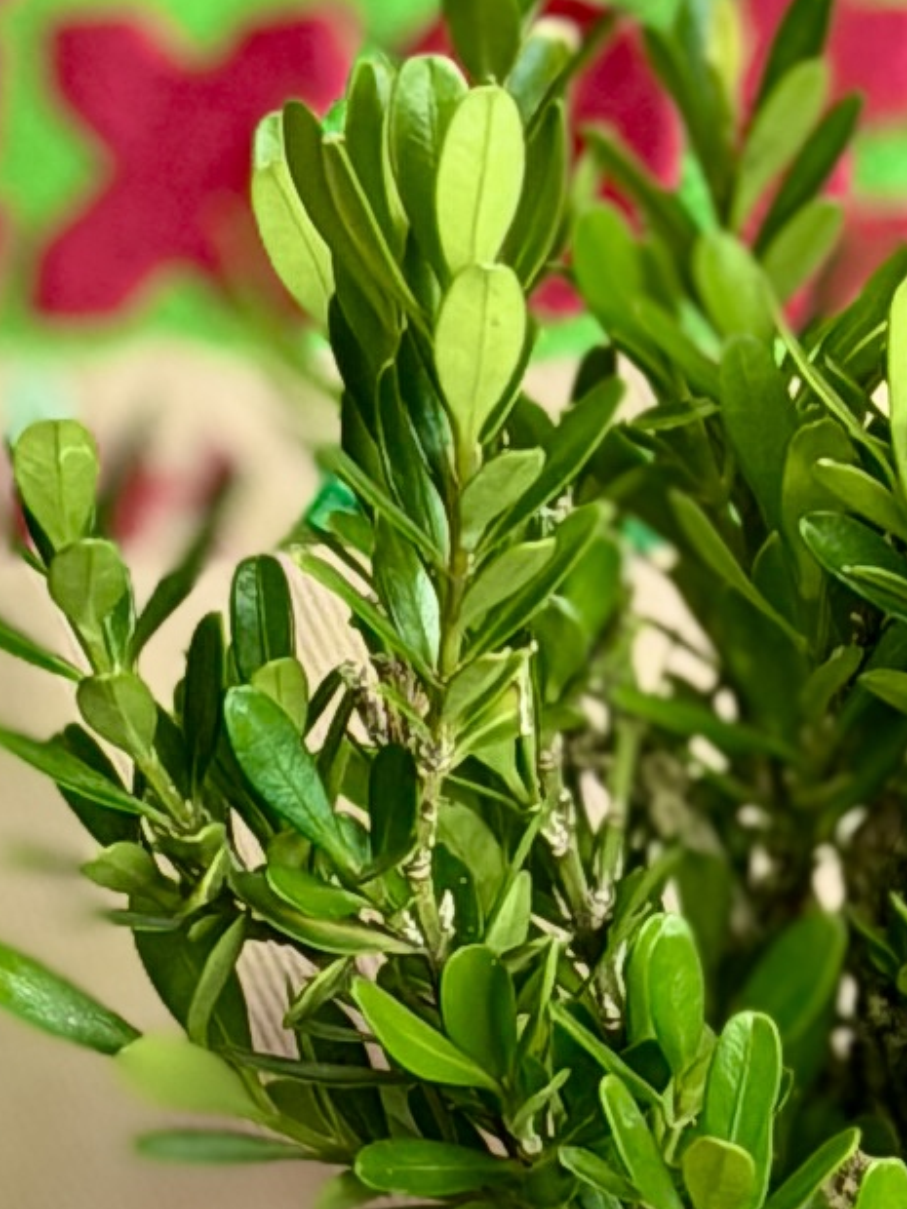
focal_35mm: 312
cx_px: 954
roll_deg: +0.0
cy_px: 1223
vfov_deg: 6.3
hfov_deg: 4.8
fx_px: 10900
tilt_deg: -8.6
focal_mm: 6.76
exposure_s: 1/263
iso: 64
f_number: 1.78
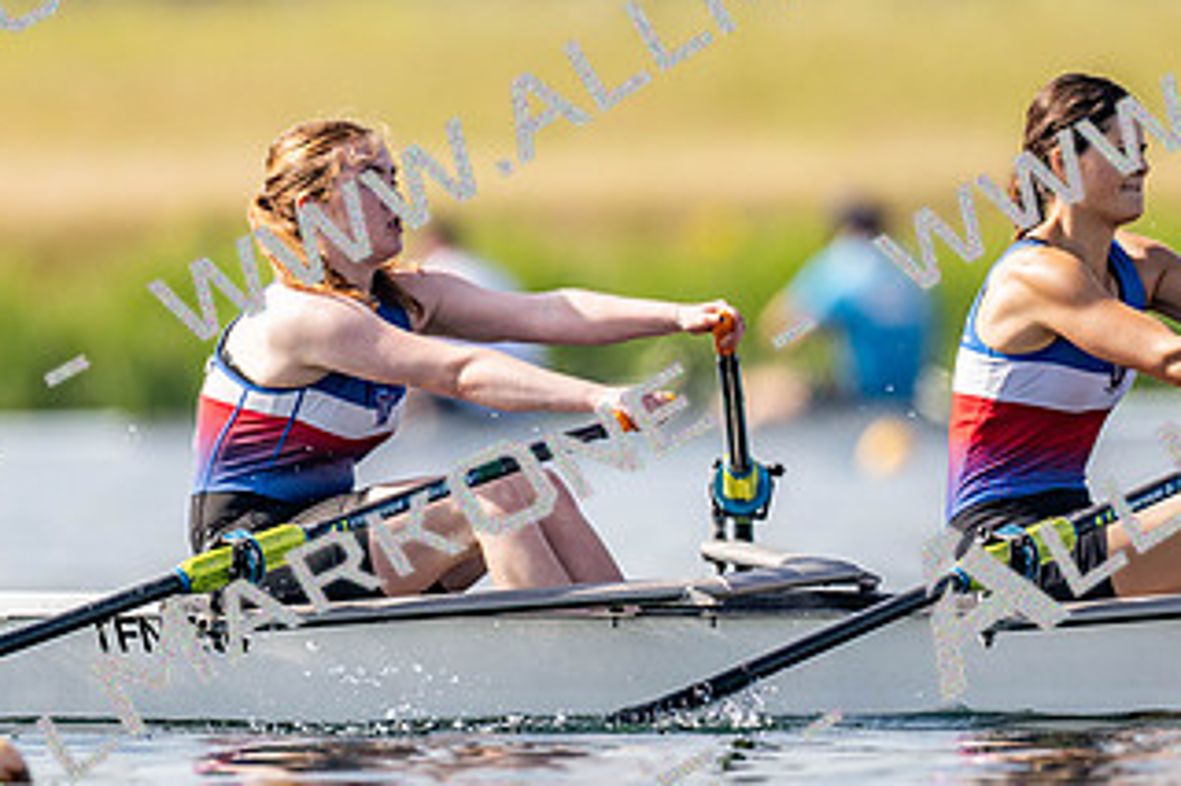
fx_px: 35705
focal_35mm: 1089
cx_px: 605
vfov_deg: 1.3
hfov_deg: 1.9
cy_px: 352
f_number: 4
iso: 180
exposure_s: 1/2500
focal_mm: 600
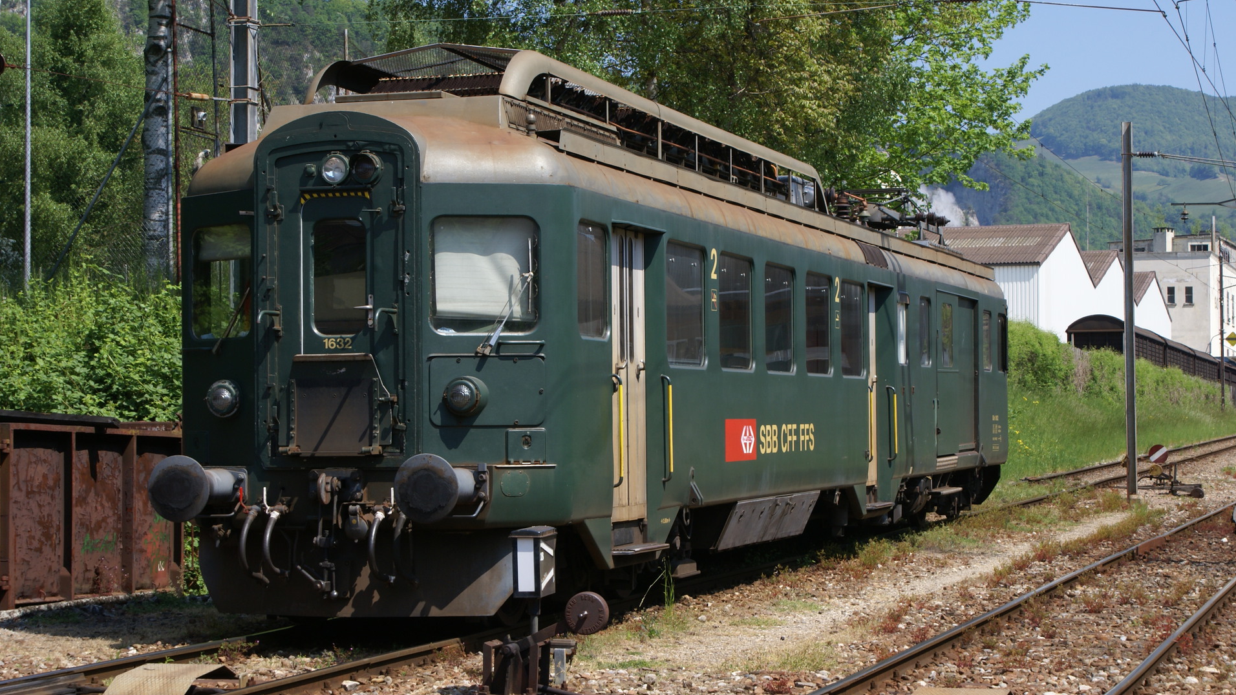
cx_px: 616
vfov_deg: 15.3
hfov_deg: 26.9
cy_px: 384
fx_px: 2589
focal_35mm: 79
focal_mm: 50
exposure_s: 1/125
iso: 100
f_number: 11
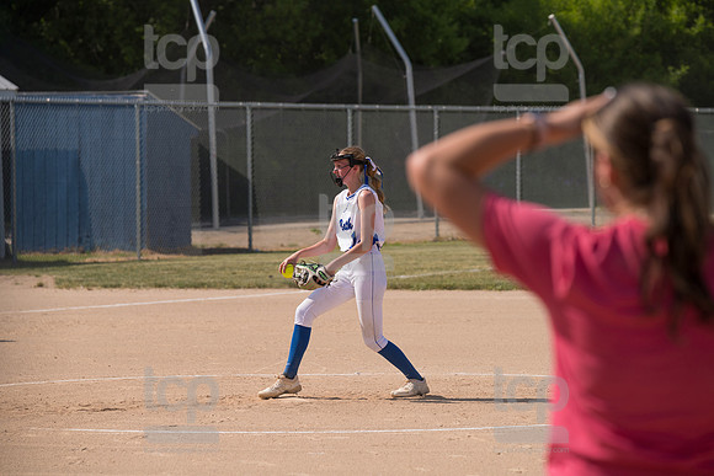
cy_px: 238
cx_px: 357
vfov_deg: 7.9
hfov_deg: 11.7
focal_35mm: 175
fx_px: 3471
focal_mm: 175
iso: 200
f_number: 5.6
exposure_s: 1/1600
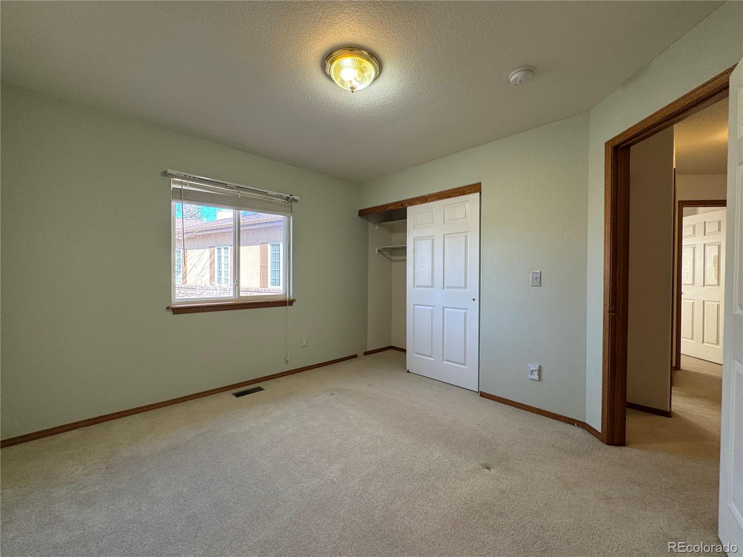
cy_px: 278
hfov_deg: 102.1
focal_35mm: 14
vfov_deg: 85.7
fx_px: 300
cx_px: 372
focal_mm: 2.22
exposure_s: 1/120
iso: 100
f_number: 2.2
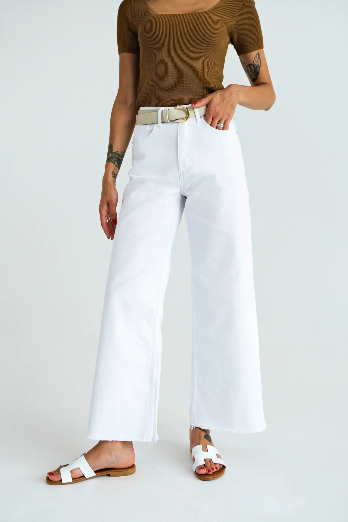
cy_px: 261
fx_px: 536
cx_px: 174
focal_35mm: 37
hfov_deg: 35.9
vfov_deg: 51.9
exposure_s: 1/180
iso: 640
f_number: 5.6
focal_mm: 24.9
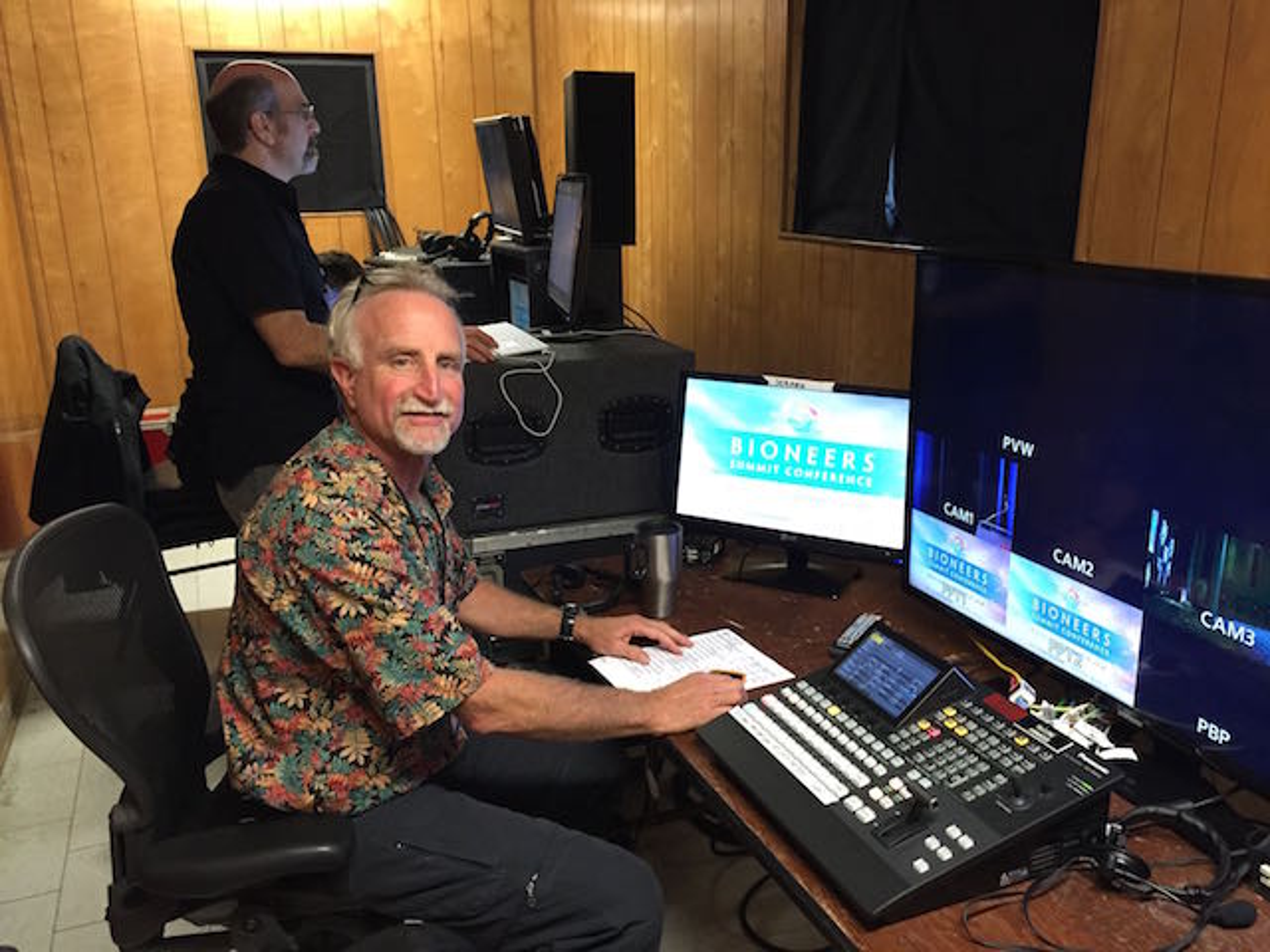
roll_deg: +0.2
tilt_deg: -15.4
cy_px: 476
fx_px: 1064
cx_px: 635
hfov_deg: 61.7
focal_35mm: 29
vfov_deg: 48.2
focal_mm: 4.15
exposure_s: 1/20
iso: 250
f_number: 2.2
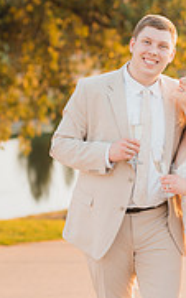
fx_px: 1031
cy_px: 179
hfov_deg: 10.2
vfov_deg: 16.4
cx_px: 202
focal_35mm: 127
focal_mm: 50
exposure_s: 1/250
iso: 125
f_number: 1.8
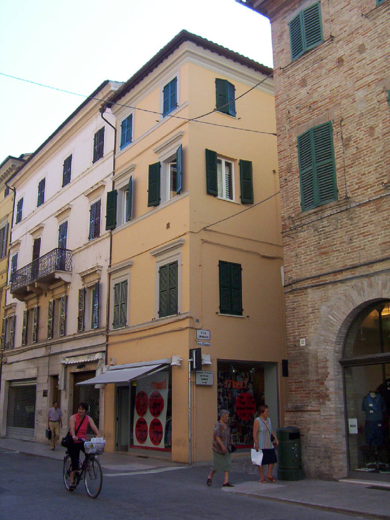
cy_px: 260
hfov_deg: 39.7
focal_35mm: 36
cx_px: 195
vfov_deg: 51.4
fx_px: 541
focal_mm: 5.54
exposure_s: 1/864
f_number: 2.76
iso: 100
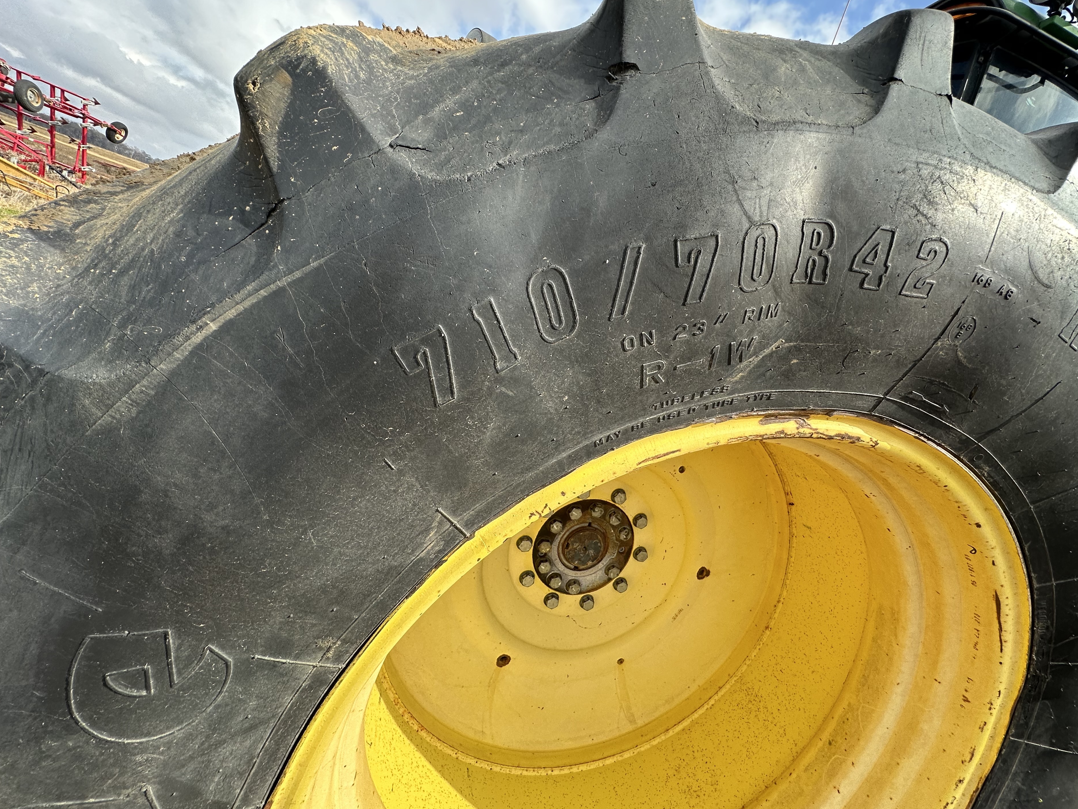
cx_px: 570
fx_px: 467
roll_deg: -19.7
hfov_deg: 98.1
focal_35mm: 15
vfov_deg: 81.7
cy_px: 384
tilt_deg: -4.7
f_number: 2.2
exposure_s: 1/590
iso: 40
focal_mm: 2.22
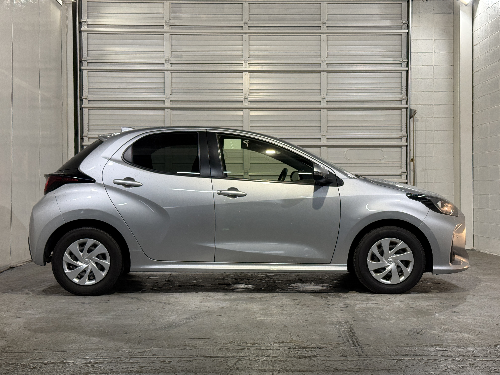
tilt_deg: +0.3
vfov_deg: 30.3
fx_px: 693
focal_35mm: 48
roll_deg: +0.0
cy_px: 188
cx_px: 250
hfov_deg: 39.7
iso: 64
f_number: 1.78
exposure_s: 1/60
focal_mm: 6.76
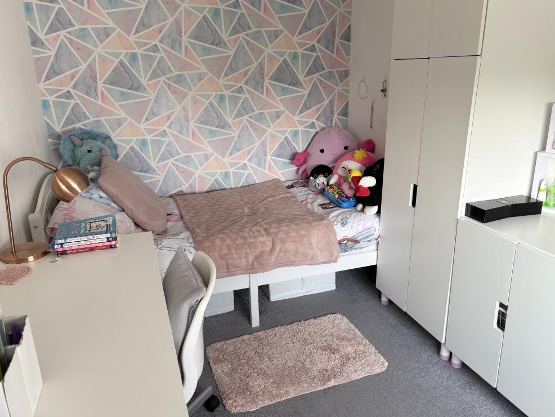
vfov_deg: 51.4
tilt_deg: -17.4
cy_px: 203
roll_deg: +1.6
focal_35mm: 27
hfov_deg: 65.3
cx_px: 279
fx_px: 433
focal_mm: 5.96
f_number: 1.6
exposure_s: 1/122
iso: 64
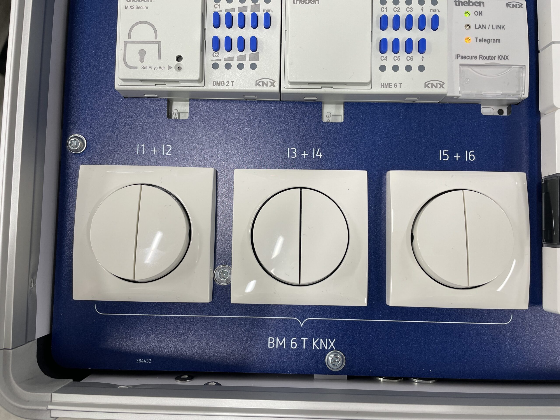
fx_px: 421
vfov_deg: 53.1
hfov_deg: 67.3
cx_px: 280
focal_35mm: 26
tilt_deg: -86.9
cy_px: 210
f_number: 1.6
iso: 50
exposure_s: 1/95
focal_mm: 4.2
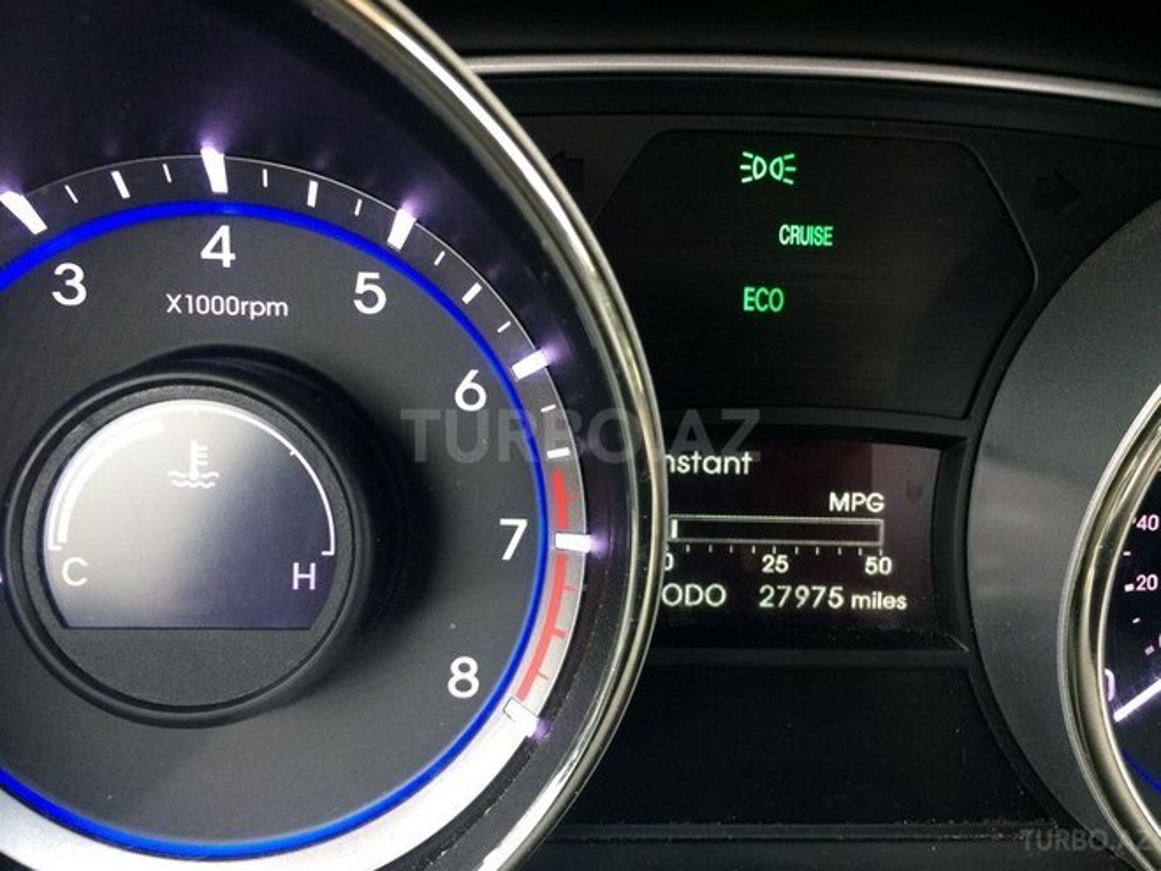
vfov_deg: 48.2
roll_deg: -1.9
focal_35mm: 29
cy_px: 436
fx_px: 973
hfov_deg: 61.7
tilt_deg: -27.9
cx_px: 580
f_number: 2.2
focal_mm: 4.15
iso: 160
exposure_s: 1/33
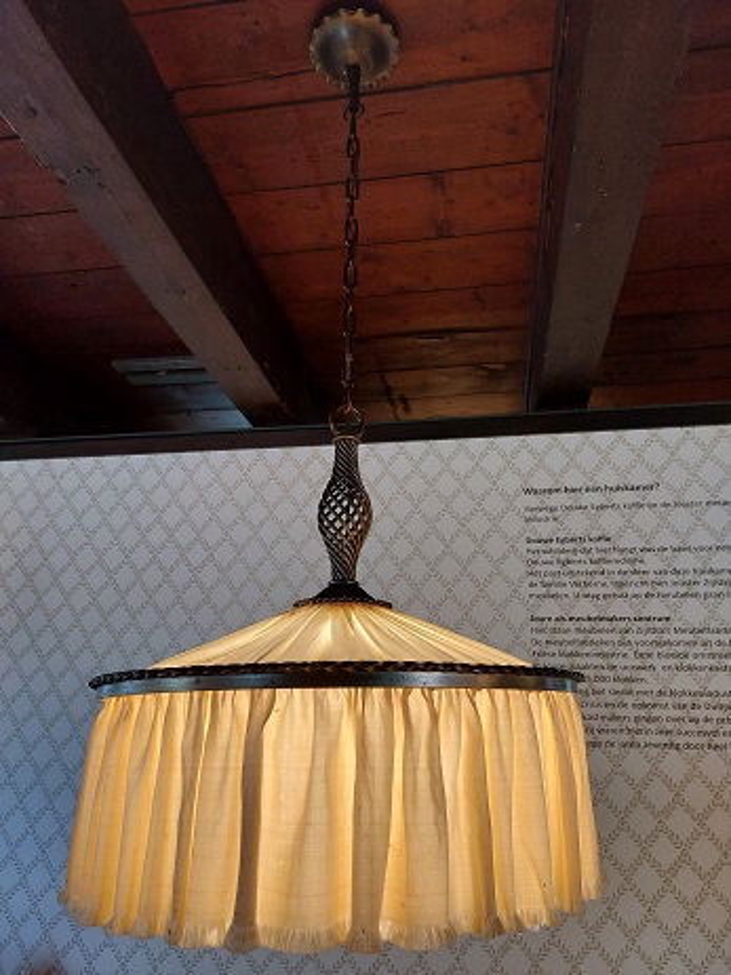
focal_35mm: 24
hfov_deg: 56.8
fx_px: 676
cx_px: 366
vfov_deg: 71.6
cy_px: 488
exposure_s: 1/50
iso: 320
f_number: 1.8
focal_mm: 5.23
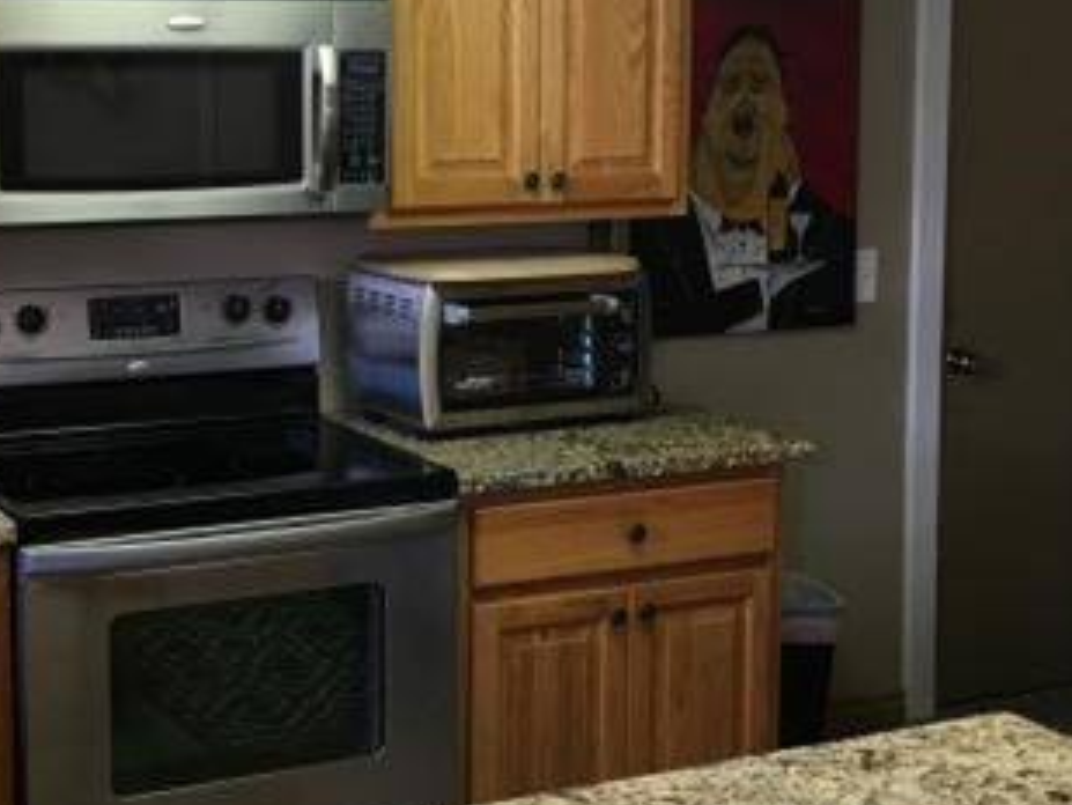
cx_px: 337
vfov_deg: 24.4
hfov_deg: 31.8
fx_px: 1859
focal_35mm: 60
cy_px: 302
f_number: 2.2
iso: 40
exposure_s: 1/15
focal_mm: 4.15
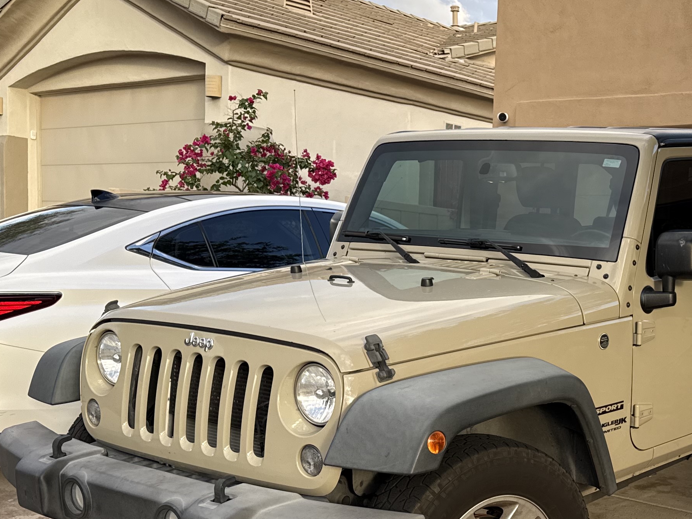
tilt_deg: -7.9
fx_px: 1080
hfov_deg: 34.2
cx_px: 576
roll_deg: -4.0
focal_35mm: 54
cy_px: 409
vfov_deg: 26.6
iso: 80
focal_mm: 6.76
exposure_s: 1/813
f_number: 1.78
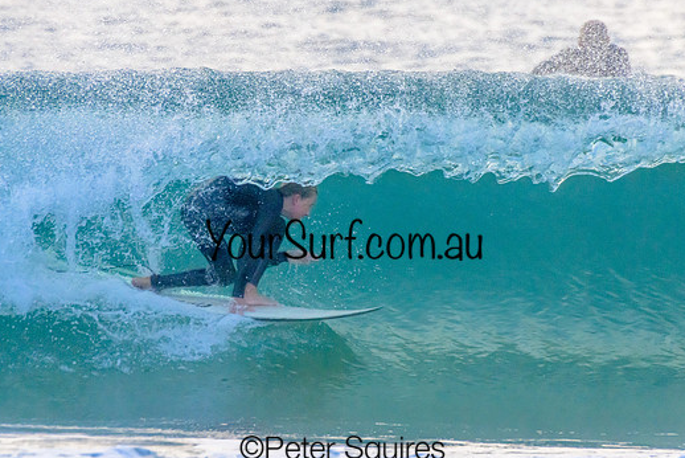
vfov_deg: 1.2
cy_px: 228
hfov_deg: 1.8
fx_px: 21322
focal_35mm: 1120
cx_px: 342
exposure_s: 1/2000
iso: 3200
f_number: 11
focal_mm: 1000
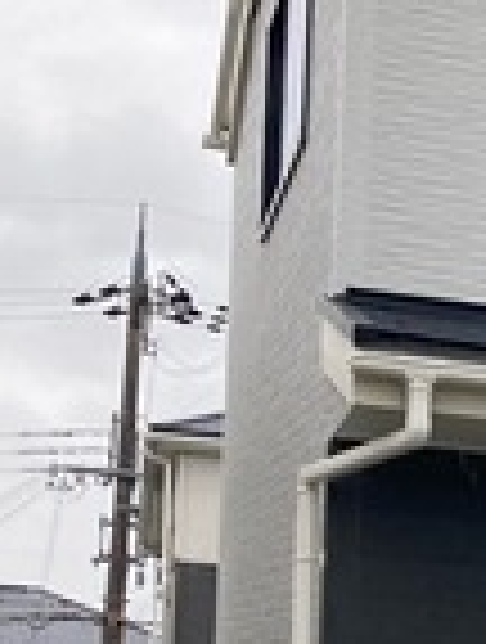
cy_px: 833
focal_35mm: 125
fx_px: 2330
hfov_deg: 10.8
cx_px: 990
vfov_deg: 15.0
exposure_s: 1/121
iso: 32
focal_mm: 3.99
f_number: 1.8
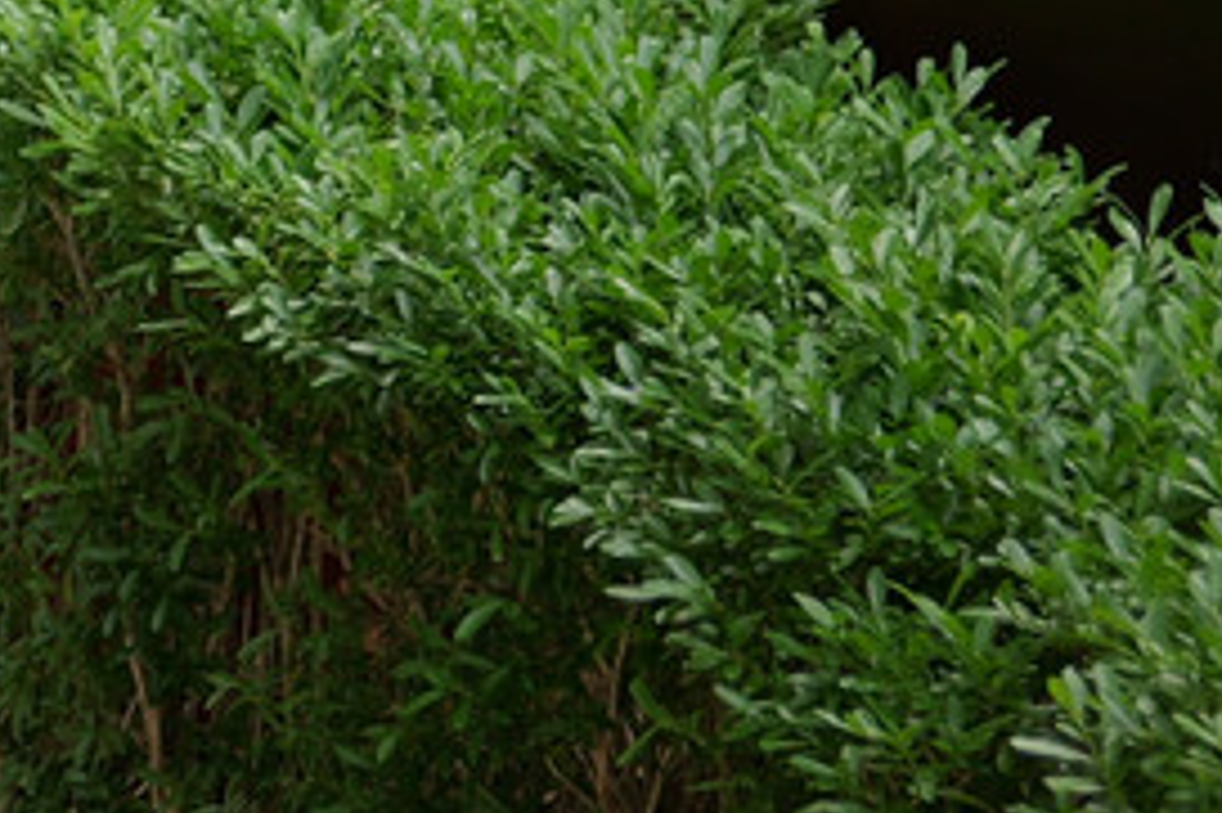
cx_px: -3077
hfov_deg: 7.0
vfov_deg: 5.4
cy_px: -1231
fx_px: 8379
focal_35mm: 247
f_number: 2.8
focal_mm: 35
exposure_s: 1/160
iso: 200
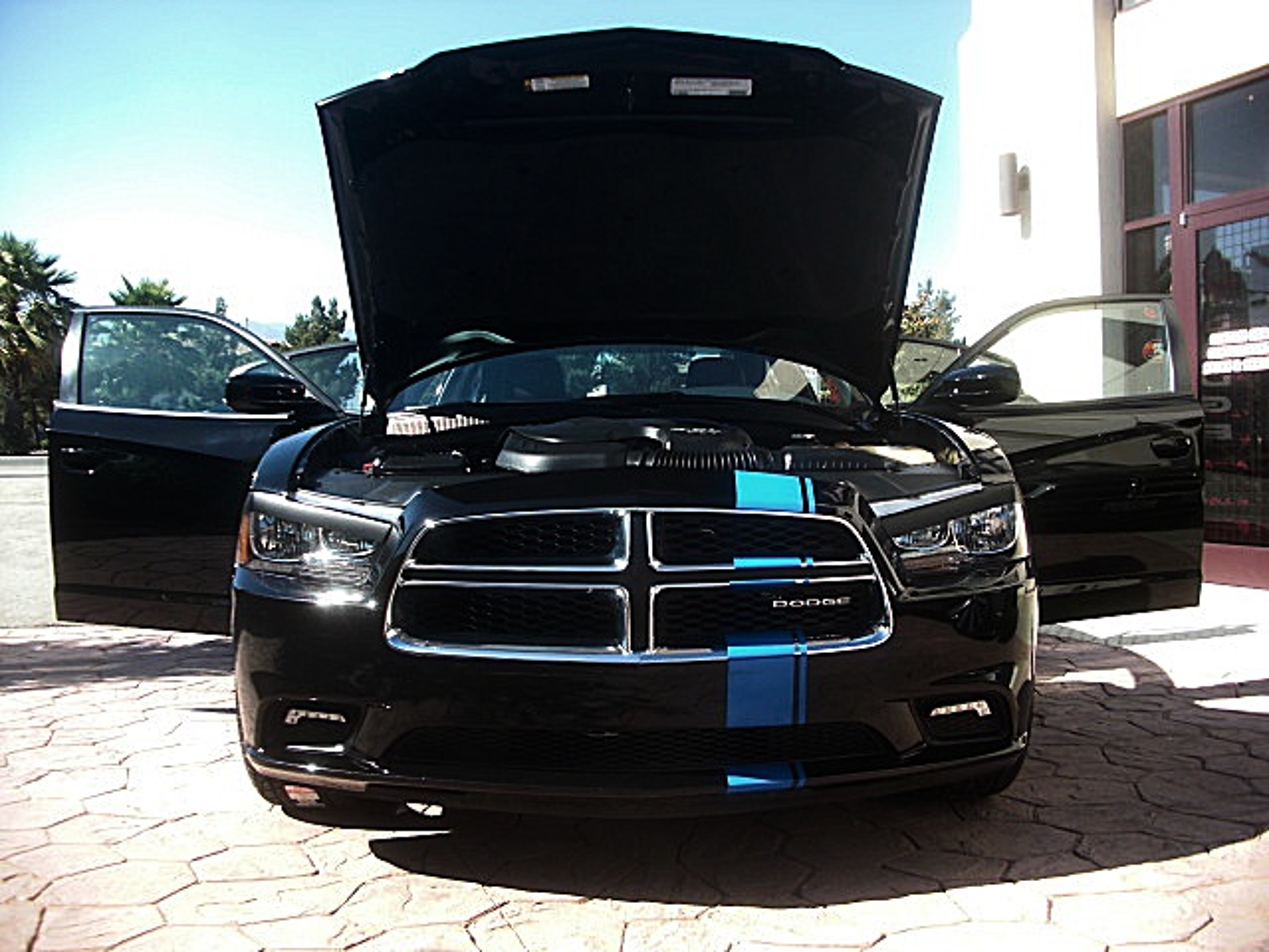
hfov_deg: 51.4
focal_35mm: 36
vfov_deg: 39.7
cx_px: 634
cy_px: 476
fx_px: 1320
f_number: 2.8
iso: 50
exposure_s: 1/250
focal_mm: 6.3
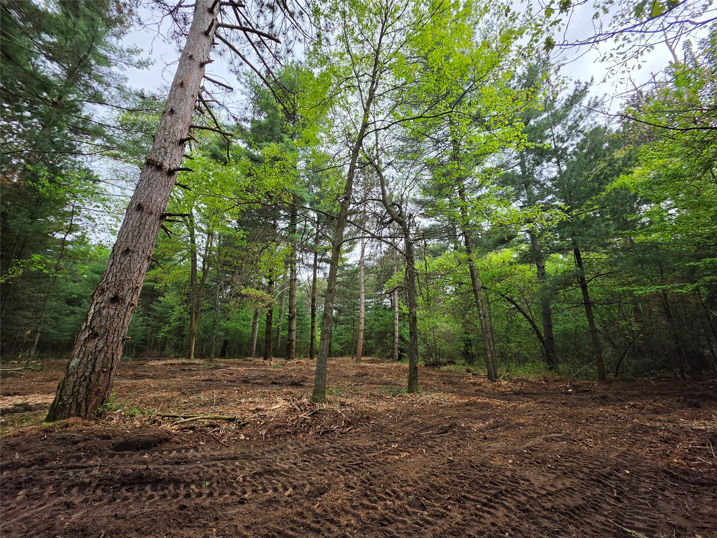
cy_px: 269
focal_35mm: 13
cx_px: 358
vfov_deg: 89.9
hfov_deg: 106.2
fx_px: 269
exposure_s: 1/659
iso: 32
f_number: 1.9
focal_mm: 2.2
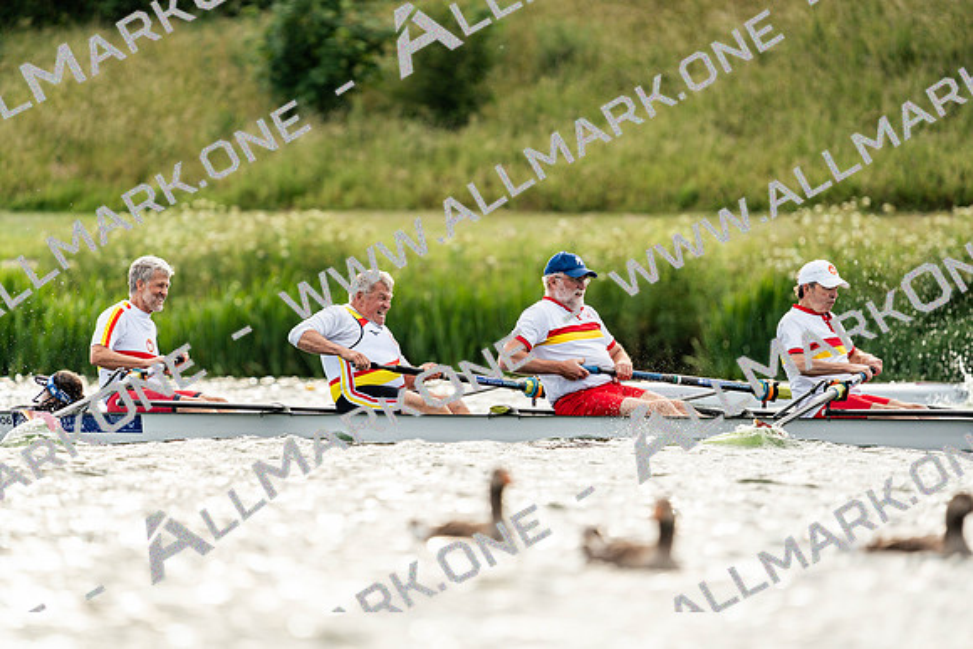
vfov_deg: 2.8
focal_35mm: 500
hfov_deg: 4.1
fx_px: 13516
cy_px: 324
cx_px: 486
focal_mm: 500
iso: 400
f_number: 6.3
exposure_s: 1/2000
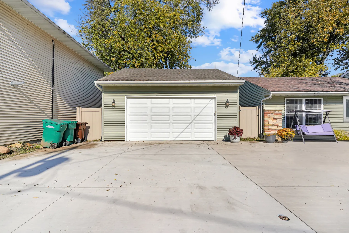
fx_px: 165
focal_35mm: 17
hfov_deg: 93.3
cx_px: 174
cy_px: 116
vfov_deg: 70.4
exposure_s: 1/640
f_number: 8
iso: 100
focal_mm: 17
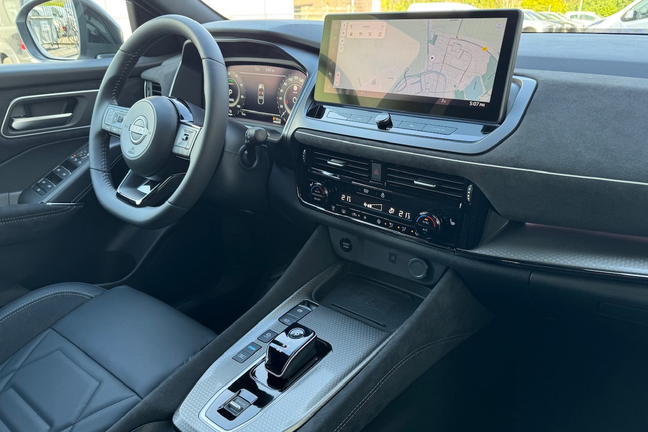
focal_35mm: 26
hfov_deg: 69.4
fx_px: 468
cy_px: 246
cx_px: 327
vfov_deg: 49.4
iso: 64
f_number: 1.78
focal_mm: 6.76
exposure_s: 1/121
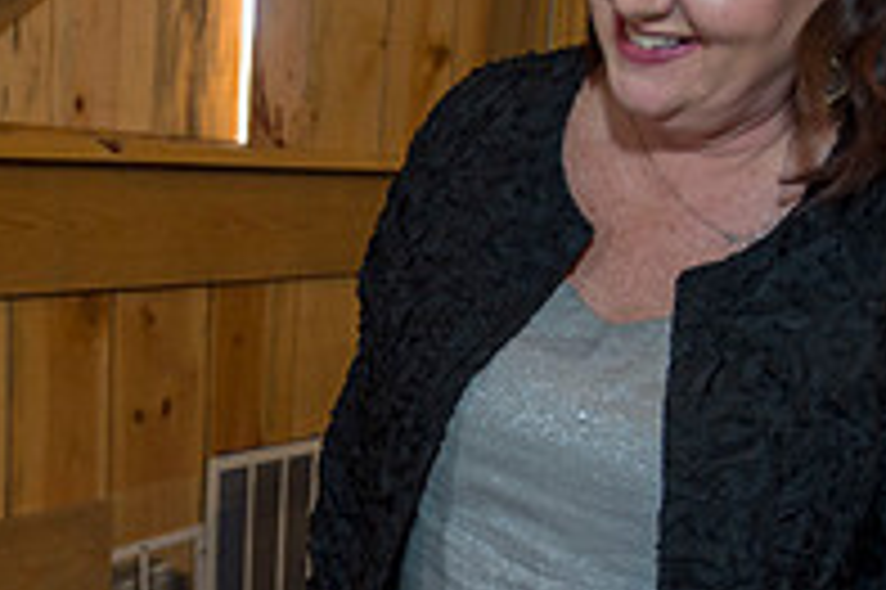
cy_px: 522
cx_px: 351
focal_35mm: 59
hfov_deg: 33.8
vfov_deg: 22.4
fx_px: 1451
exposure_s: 1/125
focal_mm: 20
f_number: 2.8
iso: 1600
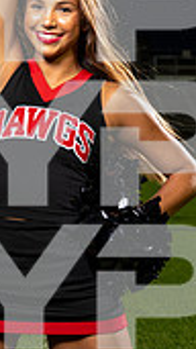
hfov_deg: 9.5
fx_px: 1175
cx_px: 78
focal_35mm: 127
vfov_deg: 16.9
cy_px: 145
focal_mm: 46
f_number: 4.5
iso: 640
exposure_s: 1/250
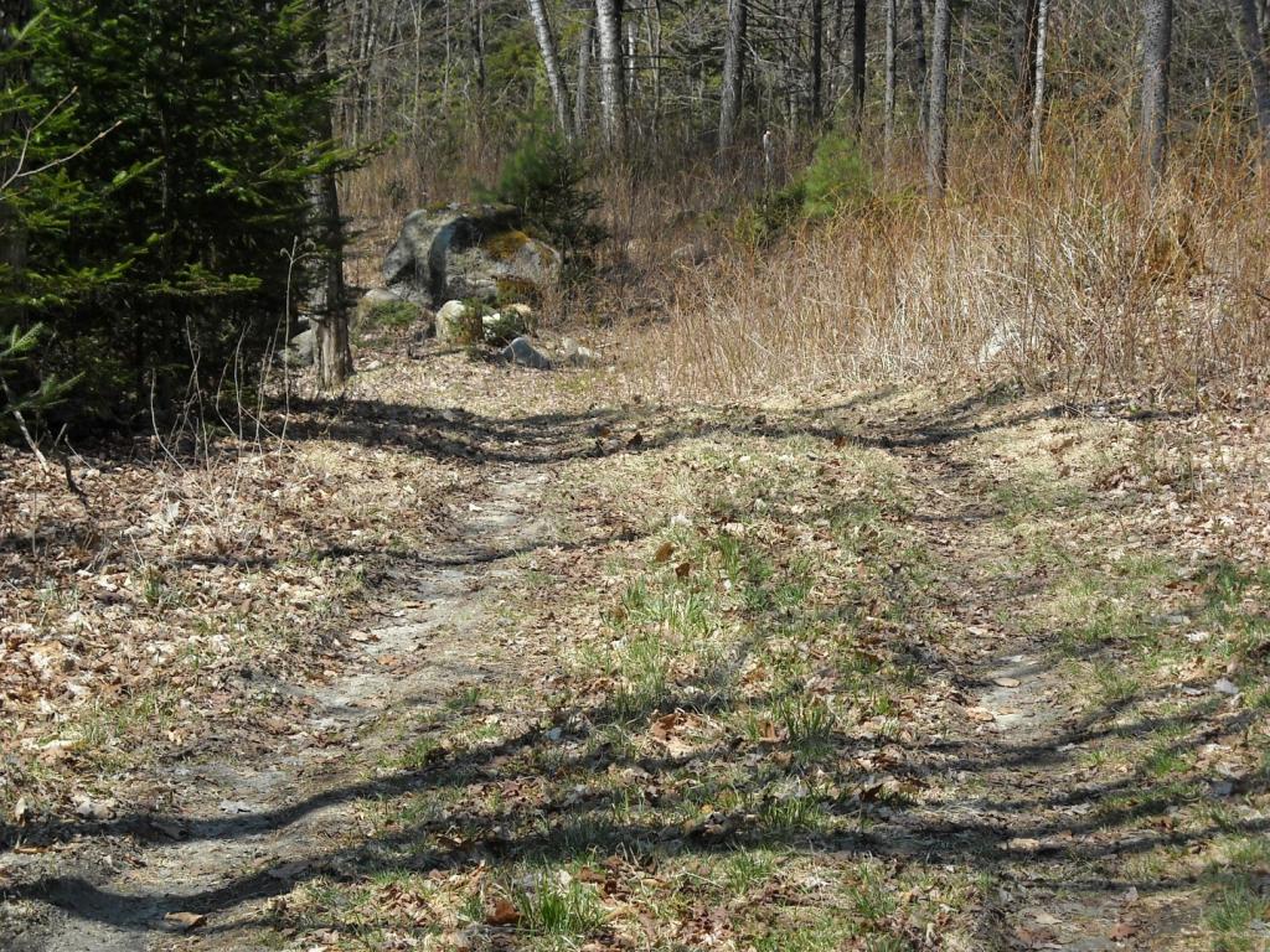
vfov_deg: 14.1
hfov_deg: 18.7
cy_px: 476
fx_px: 3852
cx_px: 635
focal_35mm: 105
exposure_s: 1/284
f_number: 4.7
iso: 64
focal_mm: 17.1
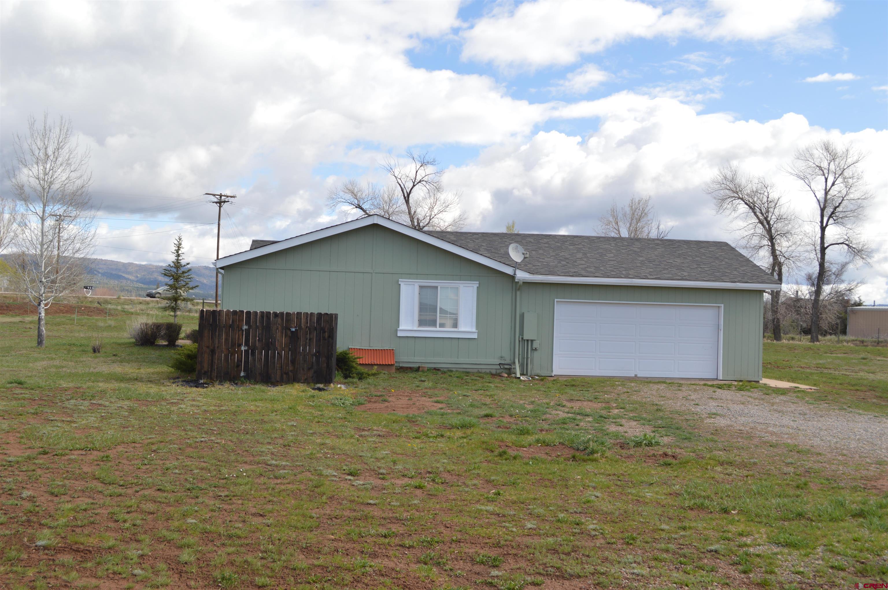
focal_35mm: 36
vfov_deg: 36.8
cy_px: 295
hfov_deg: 53.2
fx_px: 887
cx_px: 444
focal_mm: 24
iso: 100
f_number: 8
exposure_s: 1/200
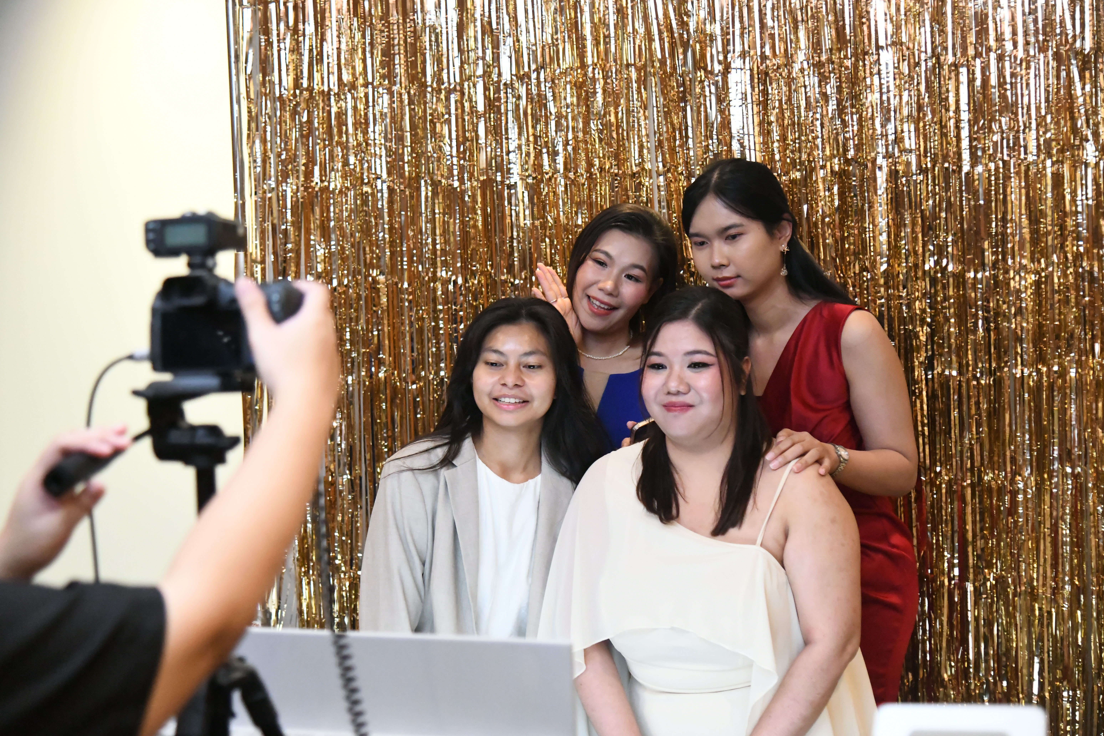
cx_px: 552
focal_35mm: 58
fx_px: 1779
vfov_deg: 23.4
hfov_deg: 34.5
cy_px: 368
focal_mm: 58
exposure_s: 1/400
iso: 16000
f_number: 4
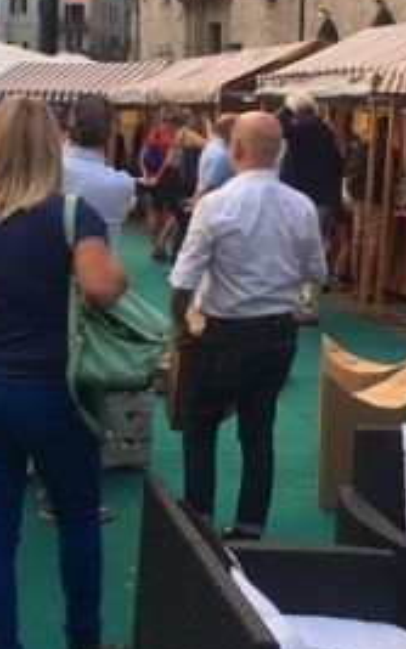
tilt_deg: -6.2
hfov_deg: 16.0
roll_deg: -0.5
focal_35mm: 80
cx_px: -2
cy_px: 209
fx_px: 1416
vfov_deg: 25.7
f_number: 2.2
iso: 25
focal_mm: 4.15
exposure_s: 1/50
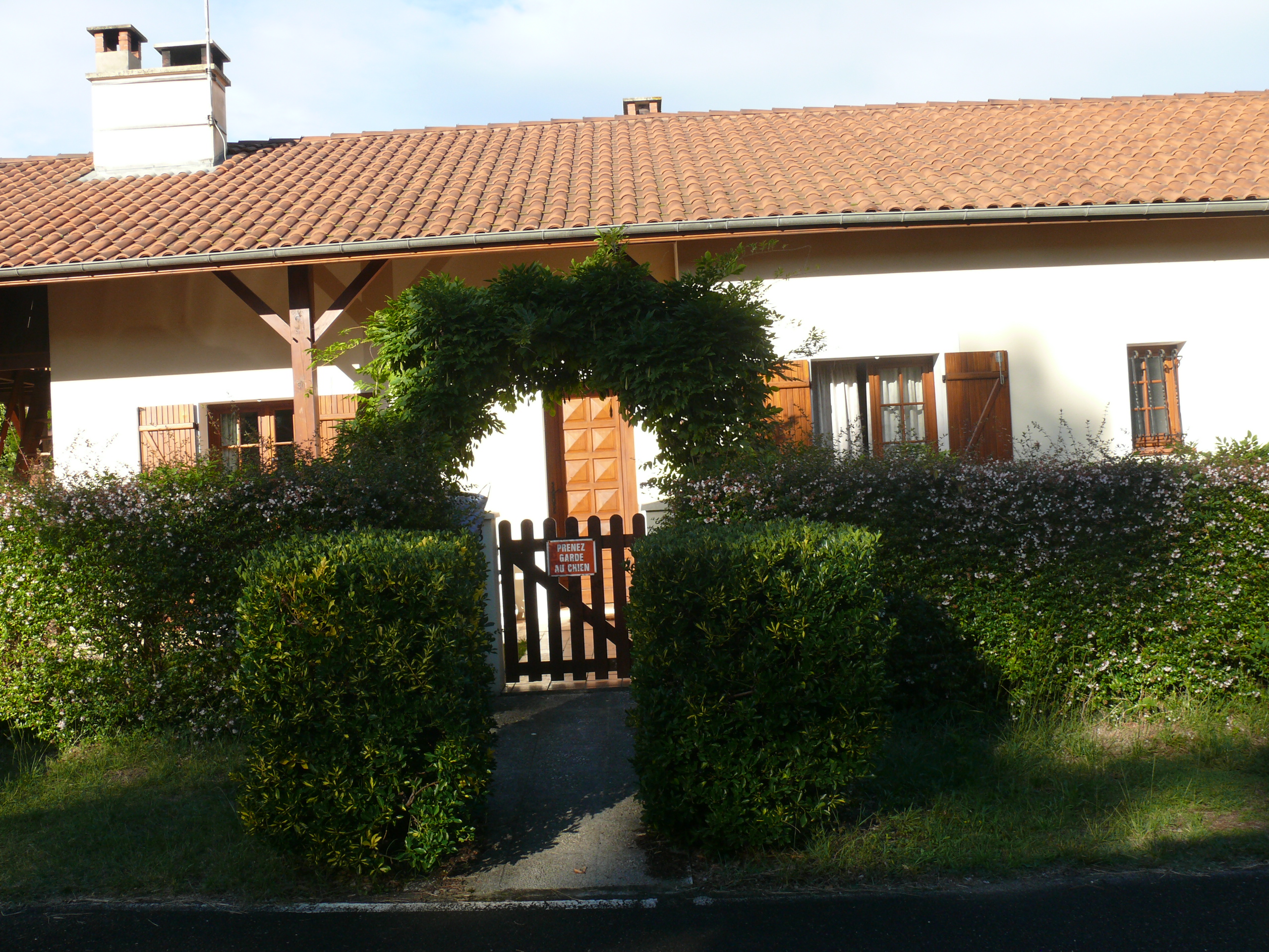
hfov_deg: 52.6
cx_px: 634
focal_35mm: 35
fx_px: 1283
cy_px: 476
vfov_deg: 40.7
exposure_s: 1/250
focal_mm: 7.4
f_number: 5
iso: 100
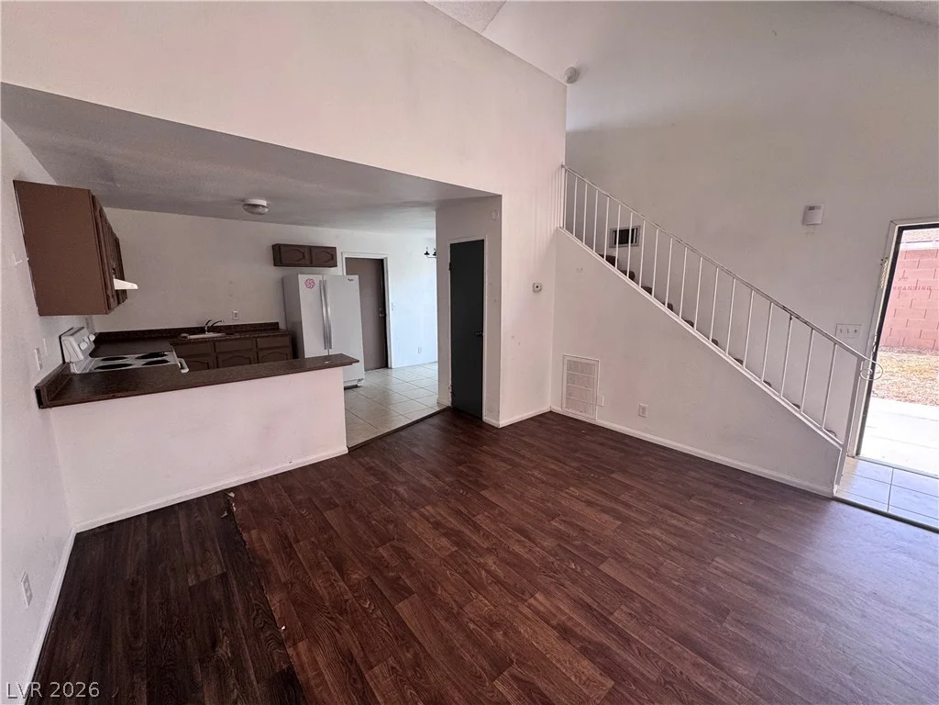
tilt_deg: -11.0
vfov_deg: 85.7
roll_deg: -0.3
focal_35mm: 14
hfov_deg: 102.1
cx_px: 470
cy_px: 352
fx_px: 380
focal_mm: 2.22
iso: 125
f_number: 2.2
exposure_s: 1/99
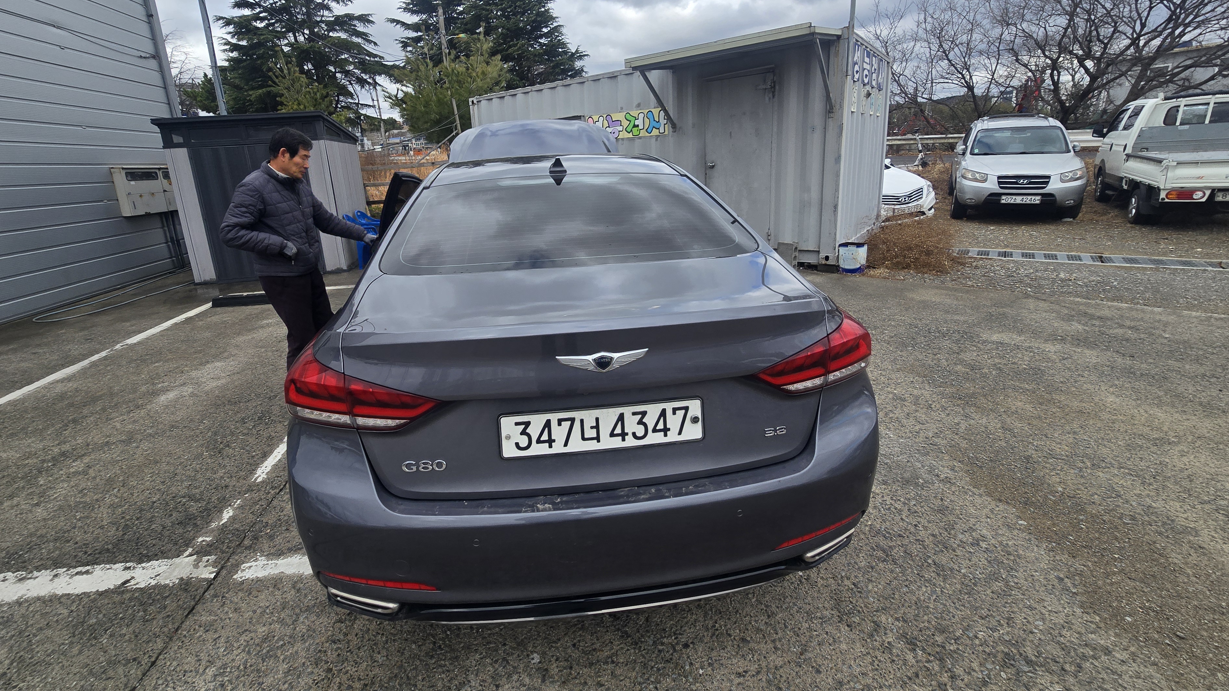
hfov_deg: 102.9
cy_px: 299
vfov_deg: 70.2
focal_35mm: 15
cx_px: 583
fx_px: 489
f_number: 2.2
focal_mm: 2.2
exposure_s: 1/1151
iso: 50
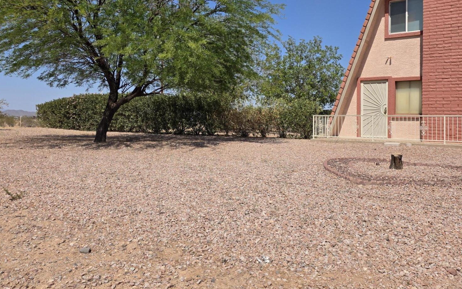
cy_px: 107
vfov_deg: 38.0
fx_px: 415
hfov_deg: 58.2
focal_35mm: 33
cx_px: 230
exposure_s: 1/7944
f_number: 1.7
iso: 64
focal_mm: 6.25
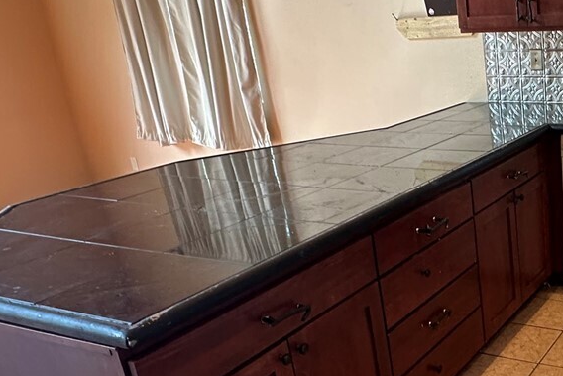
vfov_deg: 32.5
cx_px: 552
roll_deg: +3.2
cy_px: 234
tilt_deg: -18.4
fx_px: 641
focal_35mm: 41
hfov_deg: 41.7
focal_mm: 2.22
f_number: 2.2
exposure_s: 1/60
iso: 160
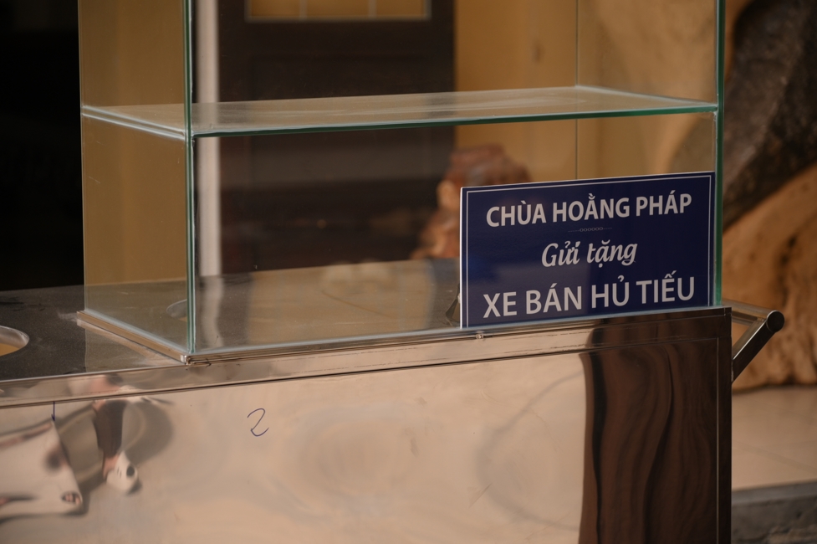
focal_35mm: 120
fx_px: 2721
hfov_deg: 17.1
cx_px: 408
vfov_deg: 11.4
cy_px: 272
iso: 400
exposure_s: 1/500
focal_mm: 120
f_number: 4
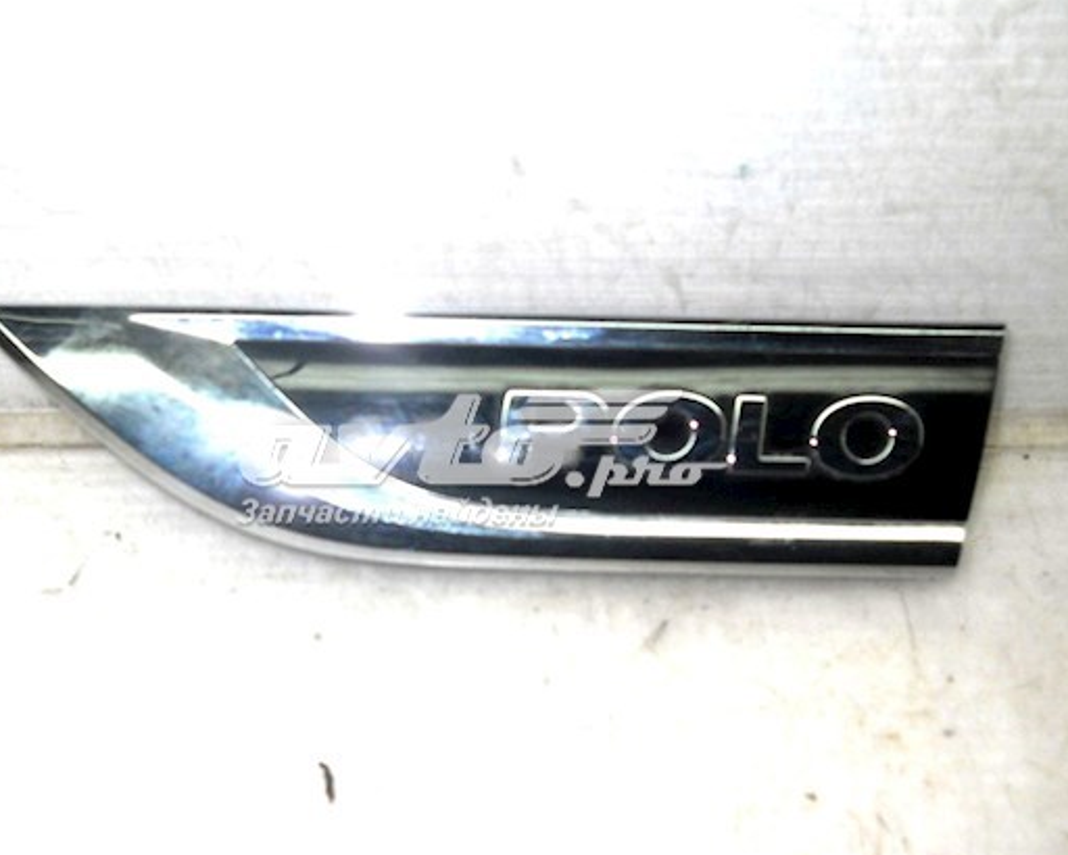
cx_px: 476
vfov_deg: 30.3
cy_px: 453
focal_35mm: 50
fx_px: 1581
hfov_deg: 37.3
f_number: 5.5
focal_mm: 6.72
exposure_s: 1/50
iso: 80
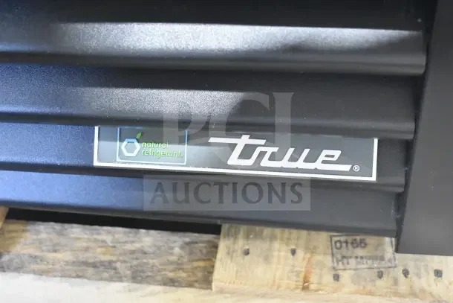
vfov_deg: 26.5
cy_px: 152
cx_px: 226
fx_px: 642
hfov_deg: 38.9
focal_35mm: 51
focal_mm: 34
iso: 7200
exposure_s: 1/50
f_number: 4.5
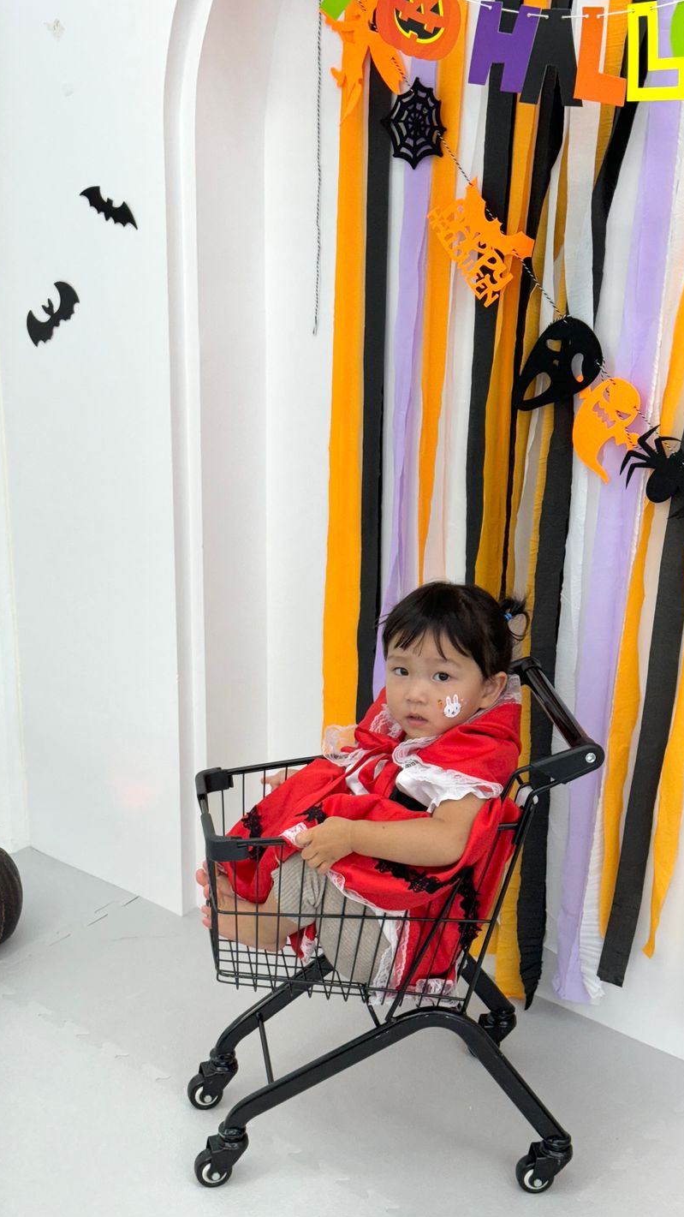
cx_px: 330
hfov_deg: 22.6
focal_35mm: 53
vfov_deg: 39.2
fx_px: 1709
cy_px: 616
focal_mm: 6.86
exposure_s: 1/150
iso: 80
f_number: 1.78
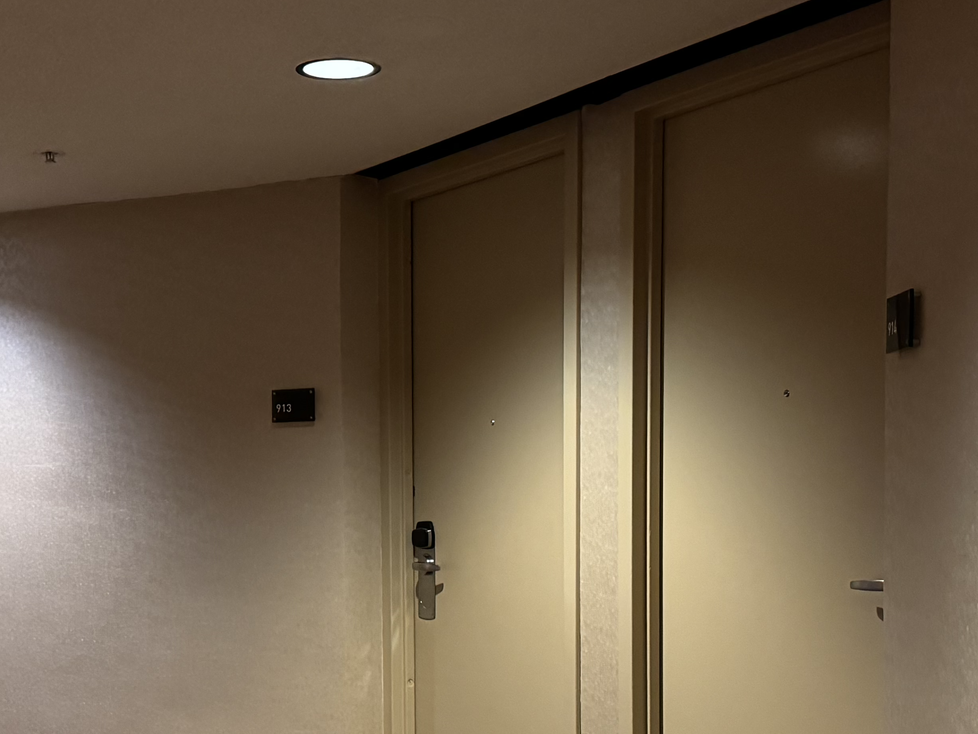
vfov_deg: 25.6
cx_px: 354
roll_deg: +1.1
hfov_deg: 34.1
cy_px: 602
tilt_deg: -3.6
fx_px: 1582
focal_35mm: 56
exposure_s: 1/40
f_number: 1.78
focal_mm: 6.76
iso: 800
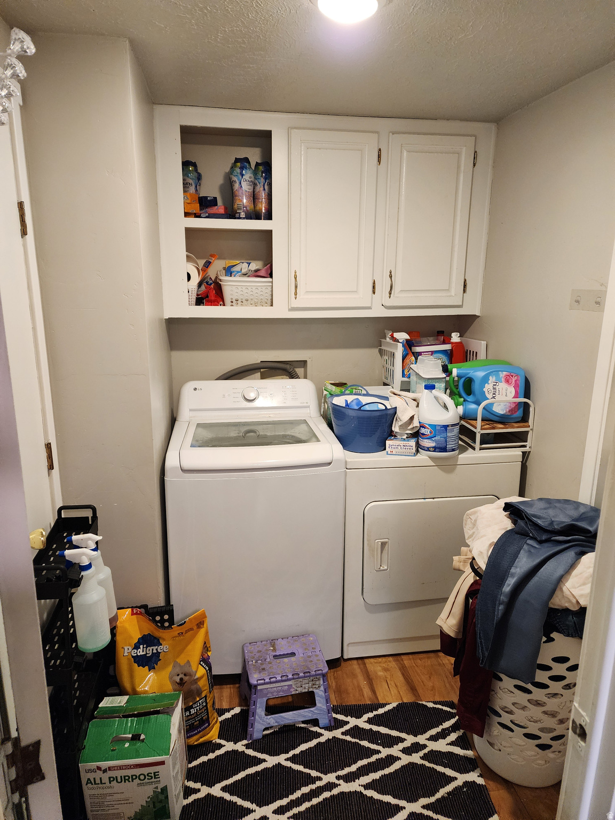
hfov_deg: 58.9
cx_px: 308
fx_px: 545
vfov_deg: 73.9
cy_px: 410
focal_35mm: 23
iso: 500
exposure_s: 1/120
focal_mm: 6.4
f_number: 1.8
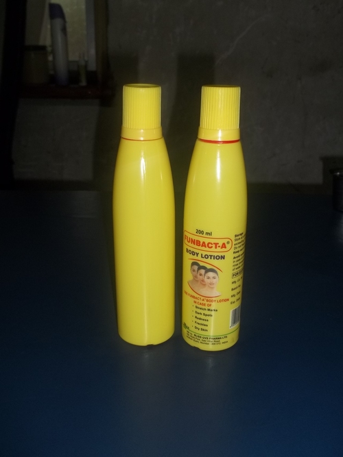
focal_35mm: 36
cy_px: 228
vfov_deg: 51.4
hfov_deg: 39.6
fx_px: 476
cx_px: 172
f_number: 3.1
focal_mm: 6.5
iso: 64
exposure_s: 1/30
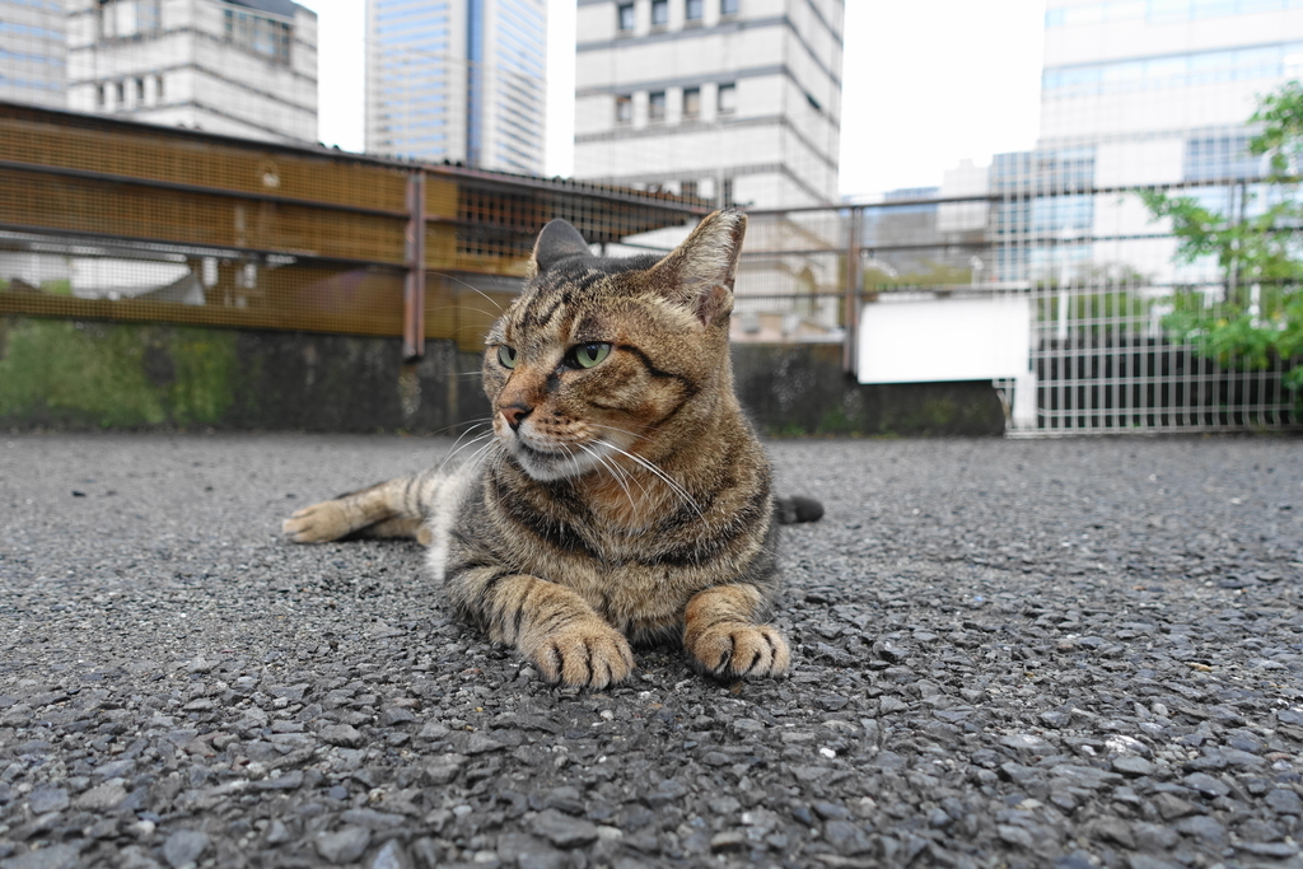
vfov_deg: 53.1
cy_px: 434
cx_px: 652
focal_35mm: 24
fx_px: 869
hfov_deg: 73.7
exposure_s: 1/30
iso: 125
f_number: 2.8
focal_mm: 8.8
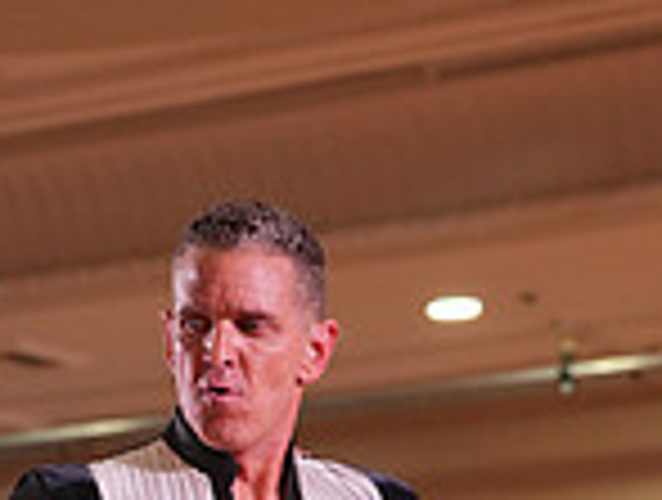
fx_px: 5368
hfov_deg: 7.0
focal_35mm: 280
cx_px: 16
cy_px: 1086
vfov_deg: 5.2
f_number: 4
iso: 1600
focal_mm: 74
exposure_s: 1/400
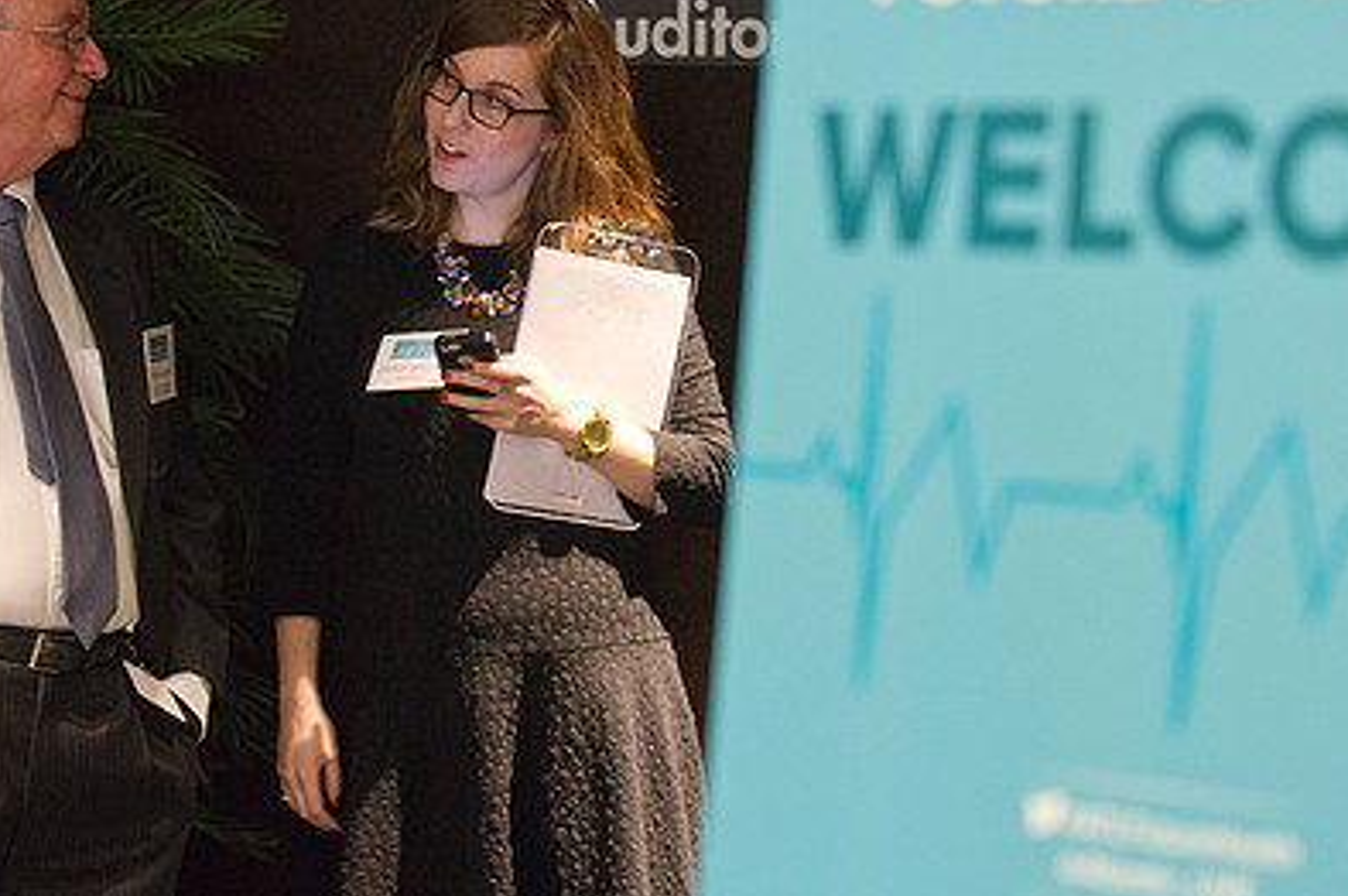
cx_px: 626
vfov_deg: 13.3
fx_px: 3853
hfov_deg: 19.8
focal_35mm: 103
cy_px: 376
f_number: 2.8
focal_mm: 70
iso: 2500
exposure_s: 1/60
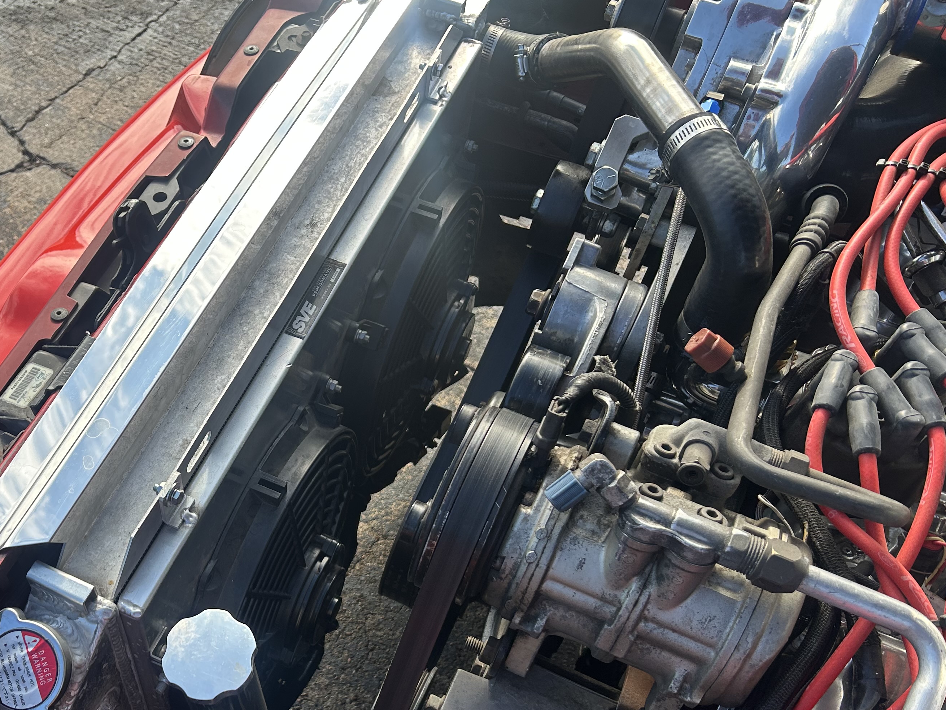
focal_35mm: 40
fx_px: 1093
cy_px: 510
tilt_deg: -55.9
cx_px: 228
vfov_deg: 35.4
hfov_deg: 45.1
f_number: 1.5
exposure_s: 1/797
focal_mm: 5.7
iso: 50
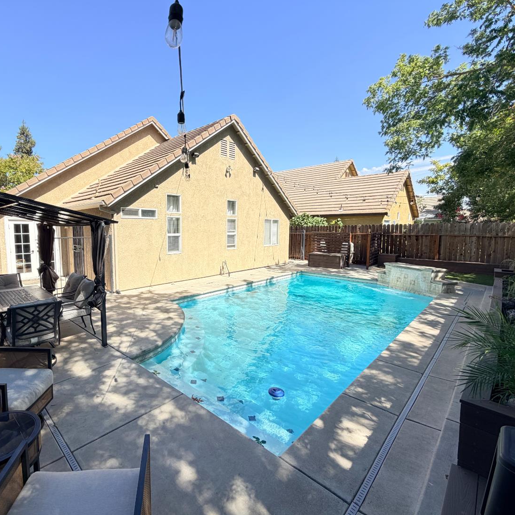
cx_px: 198
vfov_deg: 84.0
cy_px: 256
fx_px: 286
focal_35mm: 17
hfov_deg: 82.6
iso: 50
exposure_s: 1/502
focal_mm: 2.22
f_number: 2.2
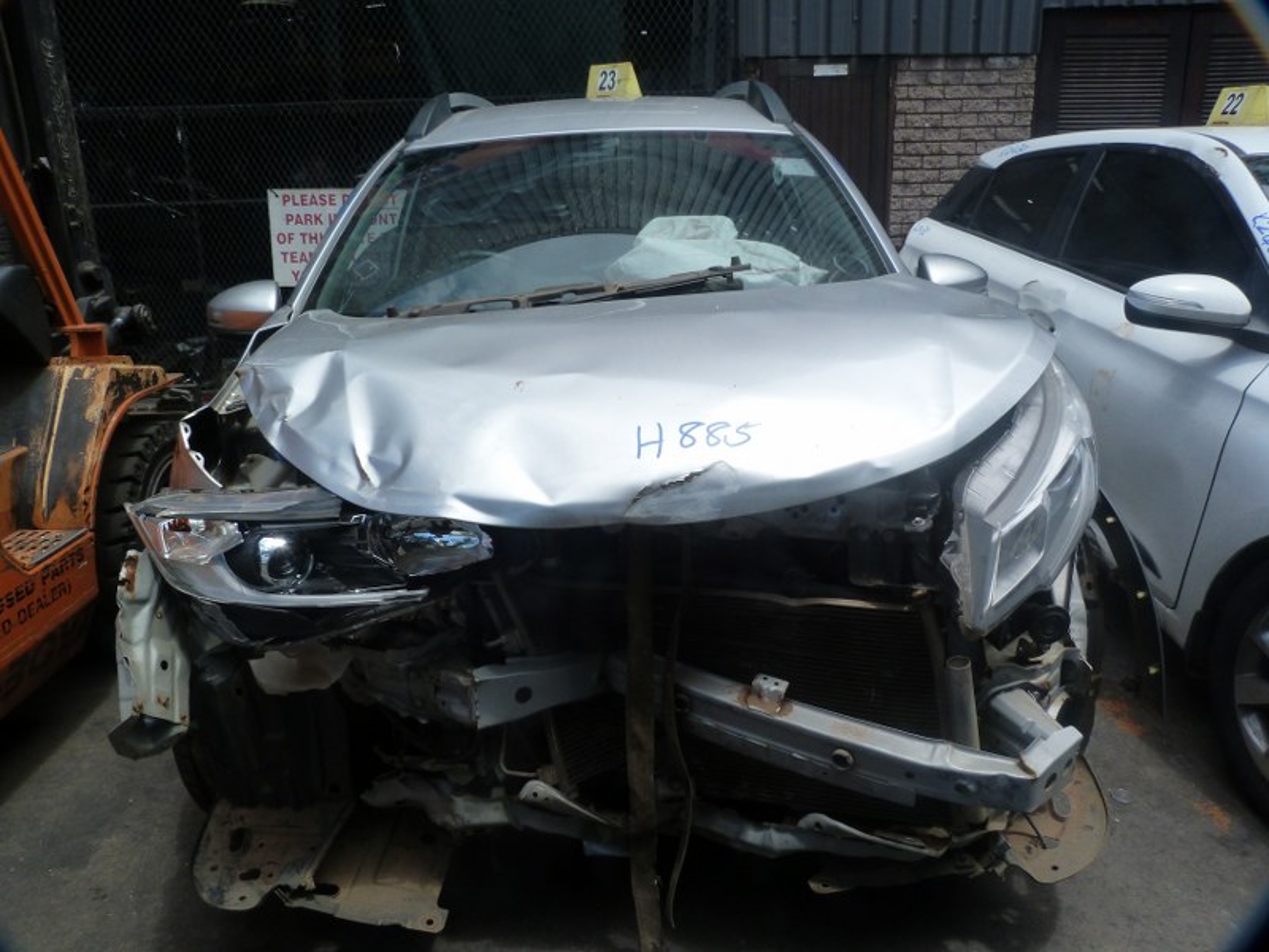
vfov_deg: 54.9
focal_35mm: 25
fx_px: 916
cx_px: 634
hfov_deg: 69.4
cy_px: 476
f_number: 5.6
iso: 125
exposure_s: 1/320
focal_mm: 4.5
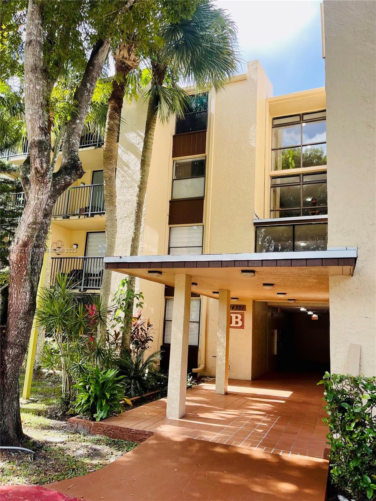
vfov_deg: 67.3
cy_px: 250
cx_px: 188
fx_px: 377
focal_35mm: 26
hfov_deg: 53.1
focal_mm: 5.1
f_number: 1.6
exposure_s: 1/360
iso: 32
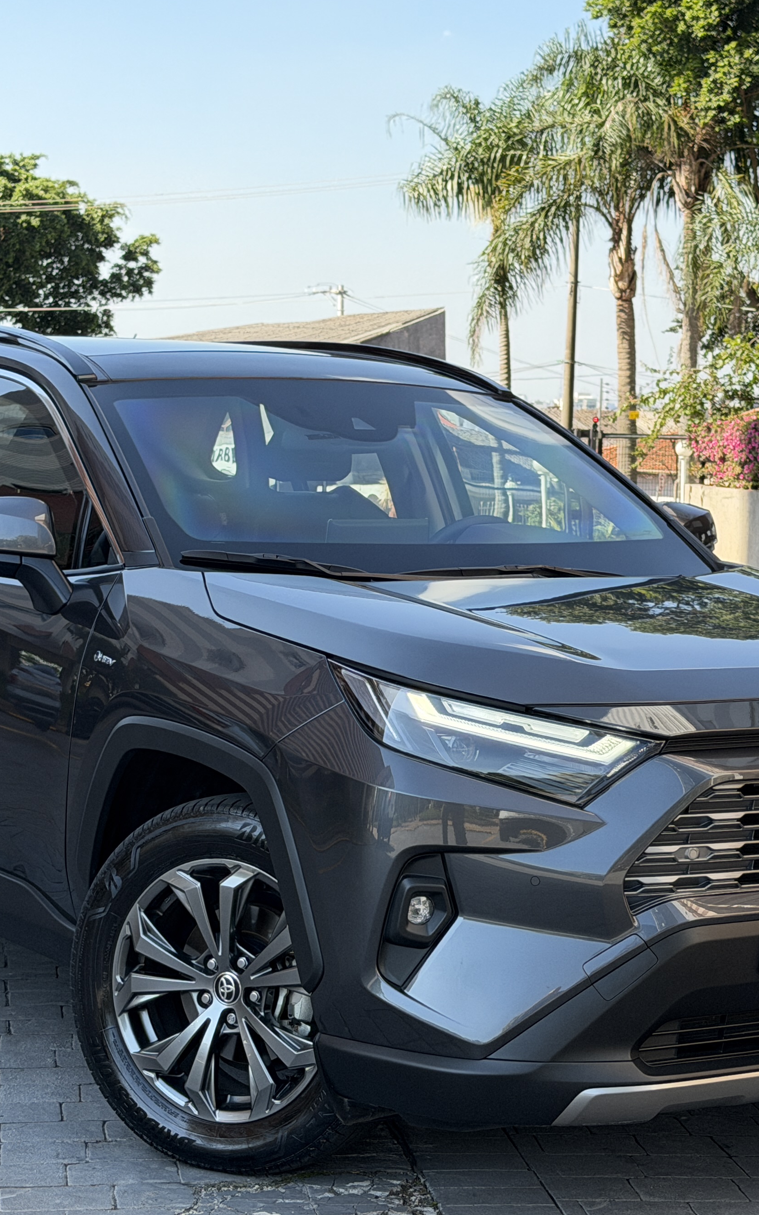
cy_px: 596
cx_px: 425
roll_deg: -1.1
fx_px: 2548
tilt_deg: -4.5
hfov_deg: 16.9
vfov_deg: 26.8
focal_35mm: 77
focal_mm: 6.76
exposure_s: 1/1456
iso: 80
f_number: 1.78
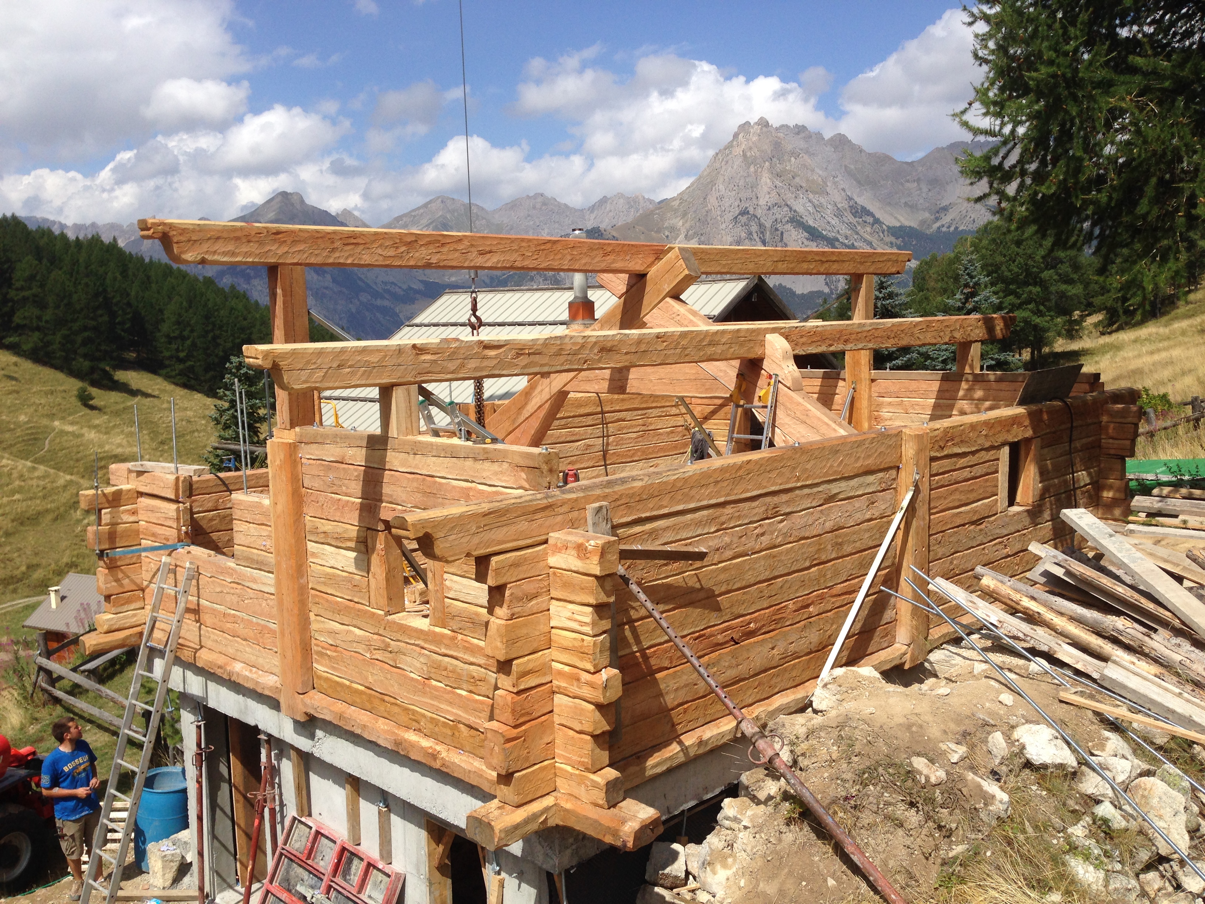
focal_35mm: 33
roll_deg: +1.1
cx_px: 602
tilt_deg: -5.7
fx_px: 1149
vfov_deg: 42.9
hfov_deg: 55.4
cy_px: 452
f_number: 2.4
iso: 50
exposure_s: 1/2262
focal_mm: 4.12
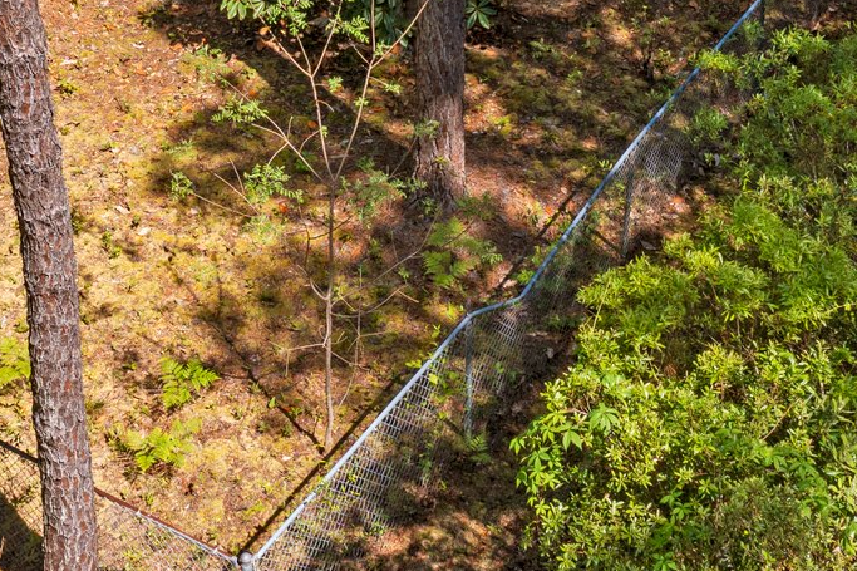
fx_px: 1999
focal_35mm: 84
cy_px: -114
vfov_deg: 15.6
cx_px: 423
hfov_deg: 24.2
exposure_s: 1/400
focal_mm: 10.26
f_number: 5.6
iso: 100
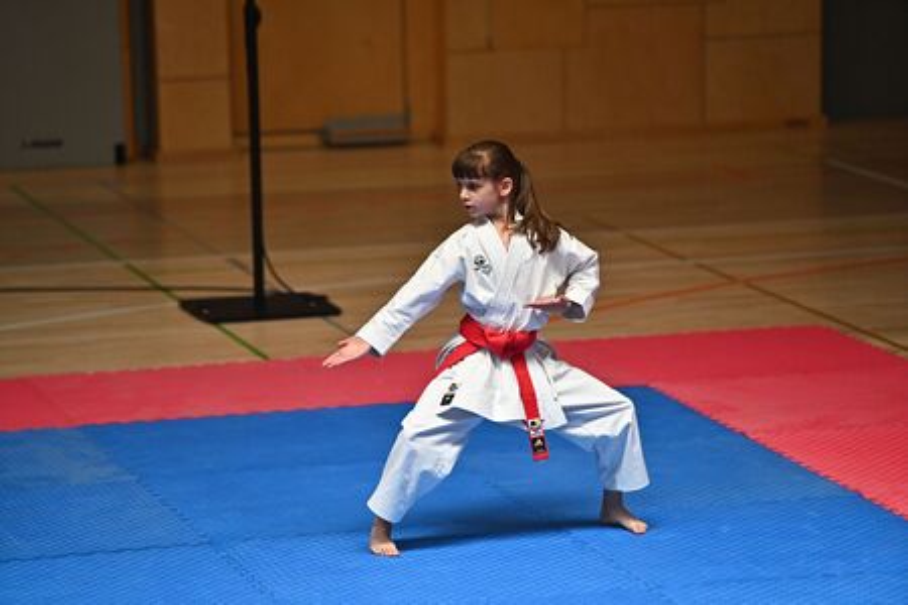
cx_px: 454
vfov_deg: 7.6
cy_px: 302
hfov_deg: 11.4
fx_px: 4540
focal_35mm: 180
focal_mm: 180
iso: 2000
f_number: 2.8
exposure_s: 1/6400
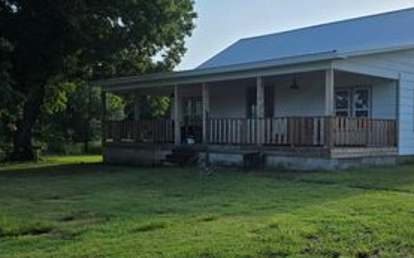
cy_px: 148
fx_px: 496
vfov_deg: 29.2
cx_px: 281
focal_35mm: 44
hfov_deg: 44.5
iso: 12
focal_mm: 6.3
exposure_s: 1/2105
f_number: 1.7
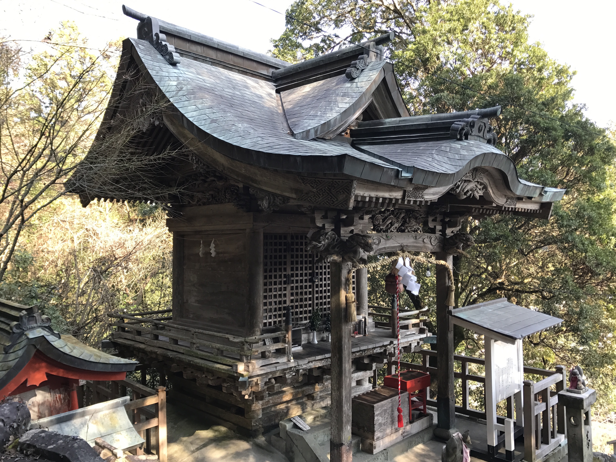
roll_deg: +0.8
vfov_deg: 49.7
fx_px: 498
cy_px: 231
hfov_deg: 63.4
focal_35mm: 28
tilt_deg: +0.1
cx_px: 308
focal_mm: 3.99
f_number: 1.8
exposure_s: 1/120
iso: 25
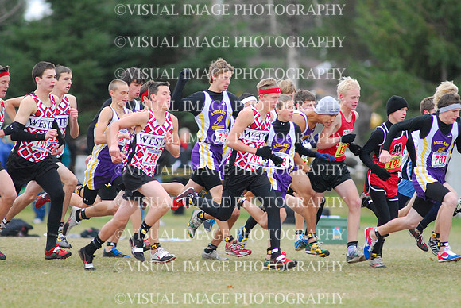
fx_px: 5768
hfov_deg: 4.6
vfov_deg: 3.1
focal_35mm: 450
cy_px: 154
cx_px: 230
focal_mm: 300
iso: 800
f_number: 4
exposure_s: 1/640
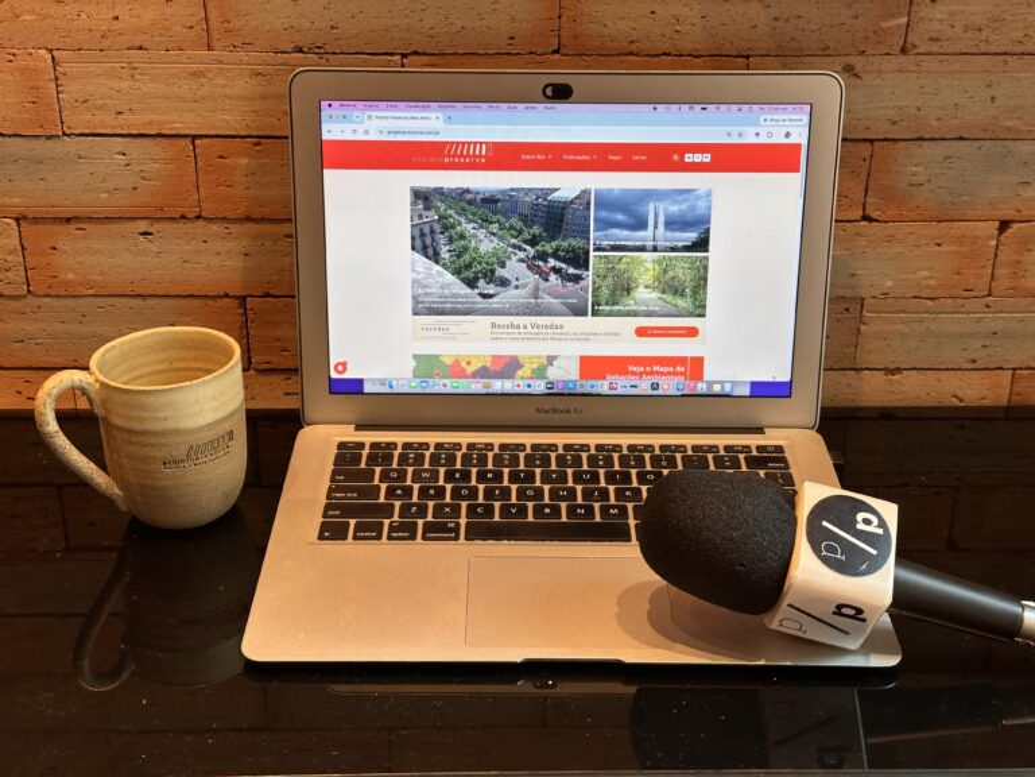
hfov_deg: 39.7
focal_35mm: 48
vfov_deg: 30.3
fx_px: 1435
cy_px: 388
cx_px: 518
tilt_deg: -26.6
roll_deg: -1.0
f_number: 1.78
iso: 100
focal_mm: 6.86
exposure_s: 1/60
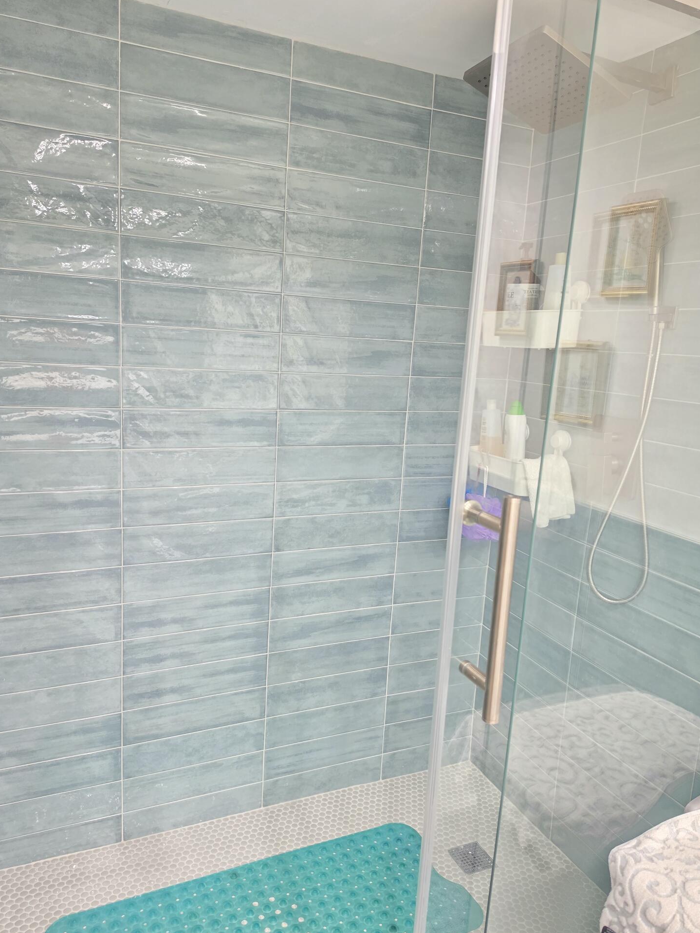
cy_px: 476
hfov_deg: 56.8
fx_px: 647
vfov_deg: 71.6
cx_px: 338
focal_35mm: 24
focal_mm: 6.5
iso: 400
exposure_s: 1/120
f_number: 1.4
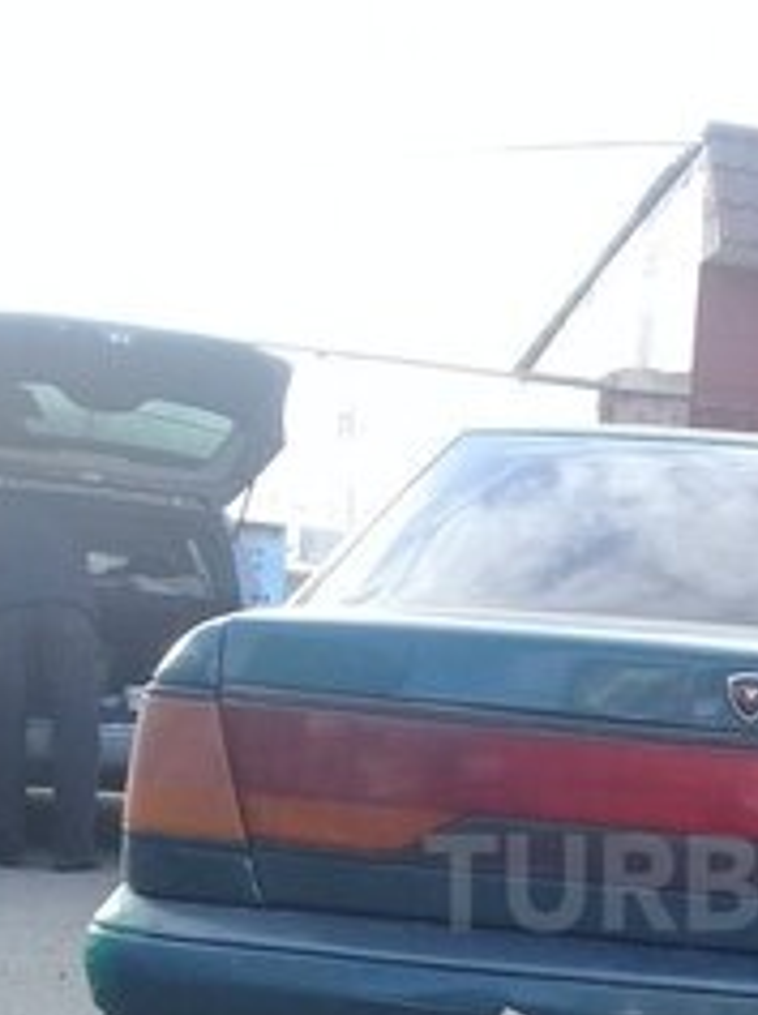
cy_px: 882
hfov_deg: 21.7
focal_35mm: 65
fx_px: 1903
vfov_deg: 28.9
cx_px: 754
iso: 50
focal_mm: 3.3
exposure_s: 1/280
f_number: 2.2
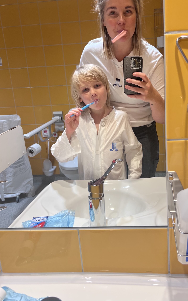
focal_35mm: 31
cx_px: 123
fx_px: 254
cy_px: 133
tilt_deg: -14.4
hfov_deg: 40.2
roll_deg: +3.7
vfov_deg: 61.1
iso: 125
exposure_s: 1/100
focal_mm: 5.7
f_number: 1.5
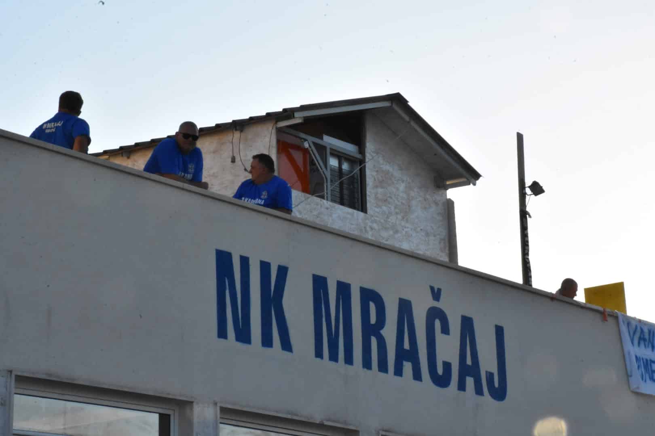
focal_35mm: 112
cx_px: 328
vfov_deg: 12.2
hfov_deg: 18.2
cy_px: 218
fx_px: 2047
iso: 3200
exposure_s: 1/250
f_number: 32
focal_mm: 75
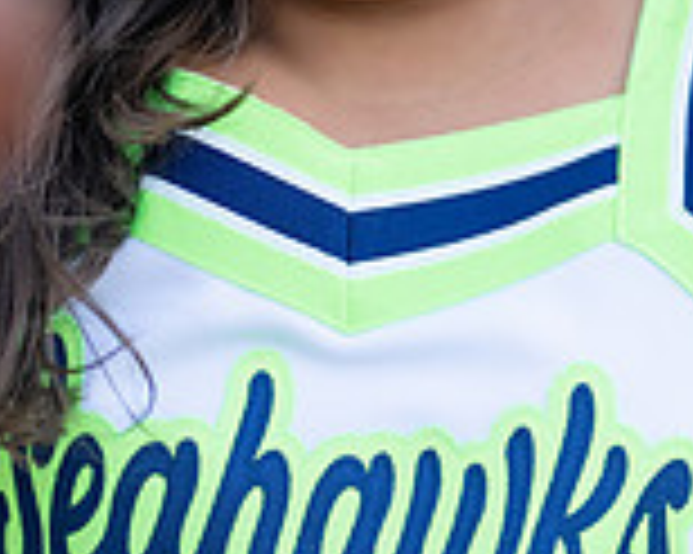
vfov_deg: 7.3
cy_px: -92
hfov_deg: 9.2
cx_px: 494
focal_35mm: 211
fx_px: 4325
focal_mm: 50
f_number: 1.2
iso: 100
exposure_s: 1/1000
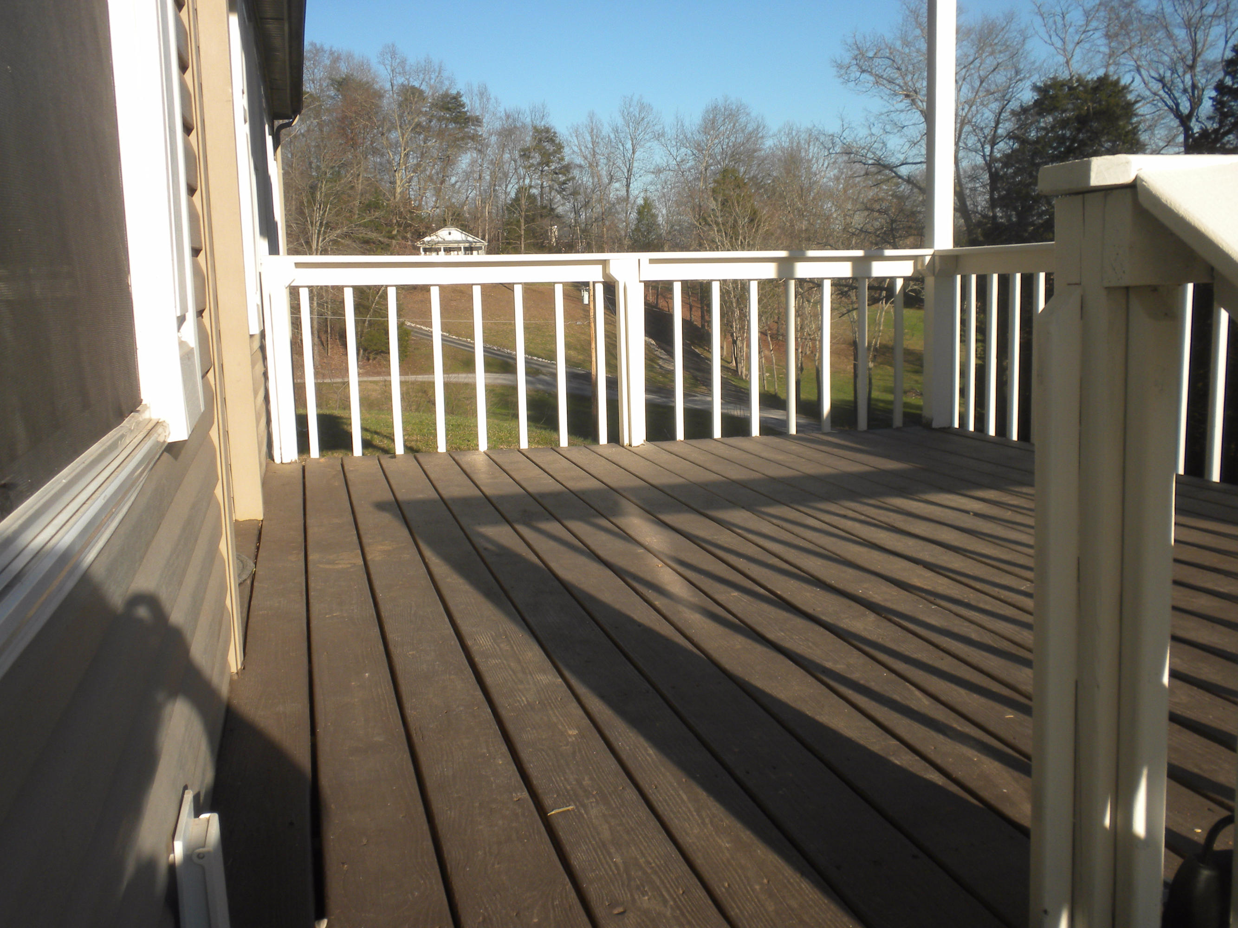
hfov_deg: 50.1
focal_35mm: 37
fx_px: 1323
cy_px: 464
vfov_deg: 38.7
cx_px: 619
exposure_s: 1/96
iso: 64
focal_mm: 6.6
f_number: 10
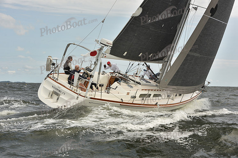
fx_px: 463
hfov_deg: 28.8
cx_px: 119
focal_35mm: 70
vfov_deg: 19.5
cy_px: 79
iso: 250
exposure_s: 1/800
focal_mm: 70
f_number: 9
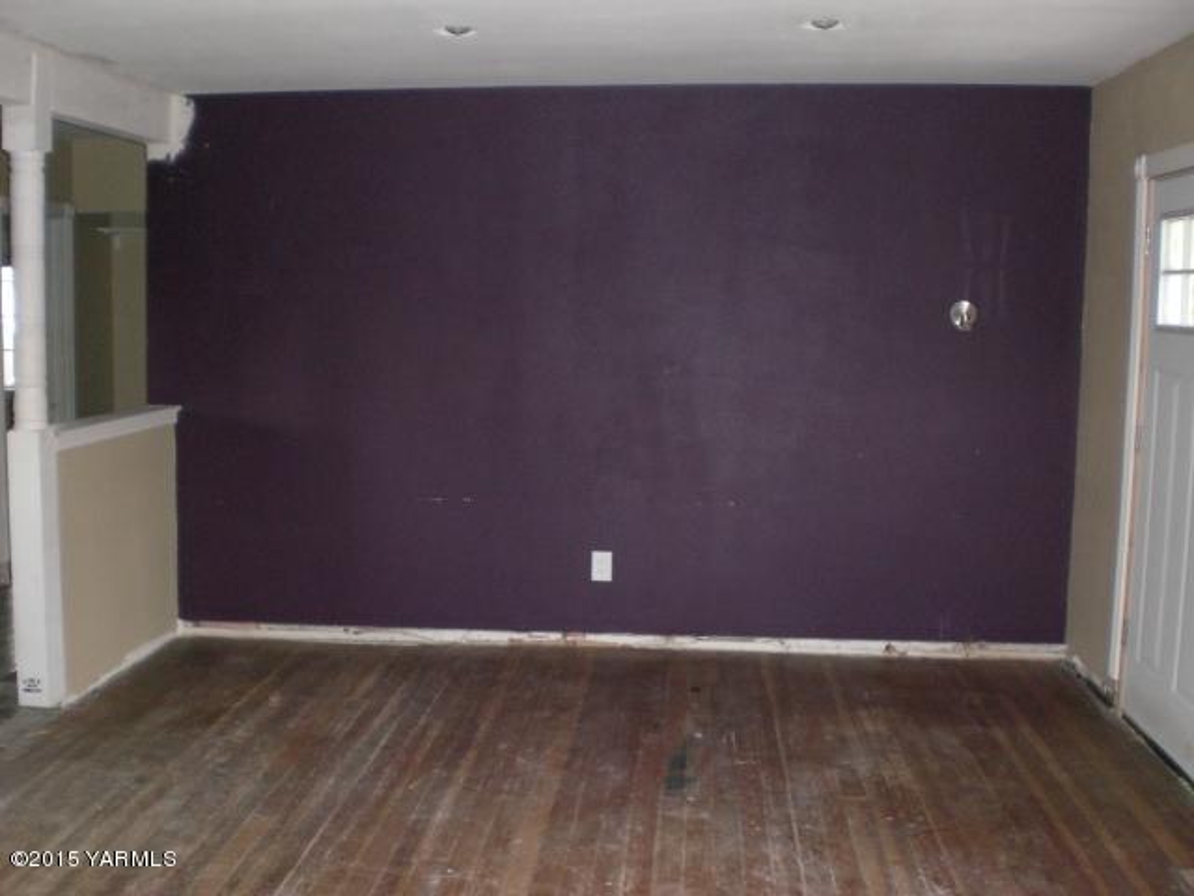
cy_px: 448
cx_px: 597
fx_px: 1311
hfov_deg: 49.0
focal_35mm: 38
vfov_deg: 37.7
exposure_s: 1/60
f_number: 3.1
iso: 200
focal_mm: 6.3
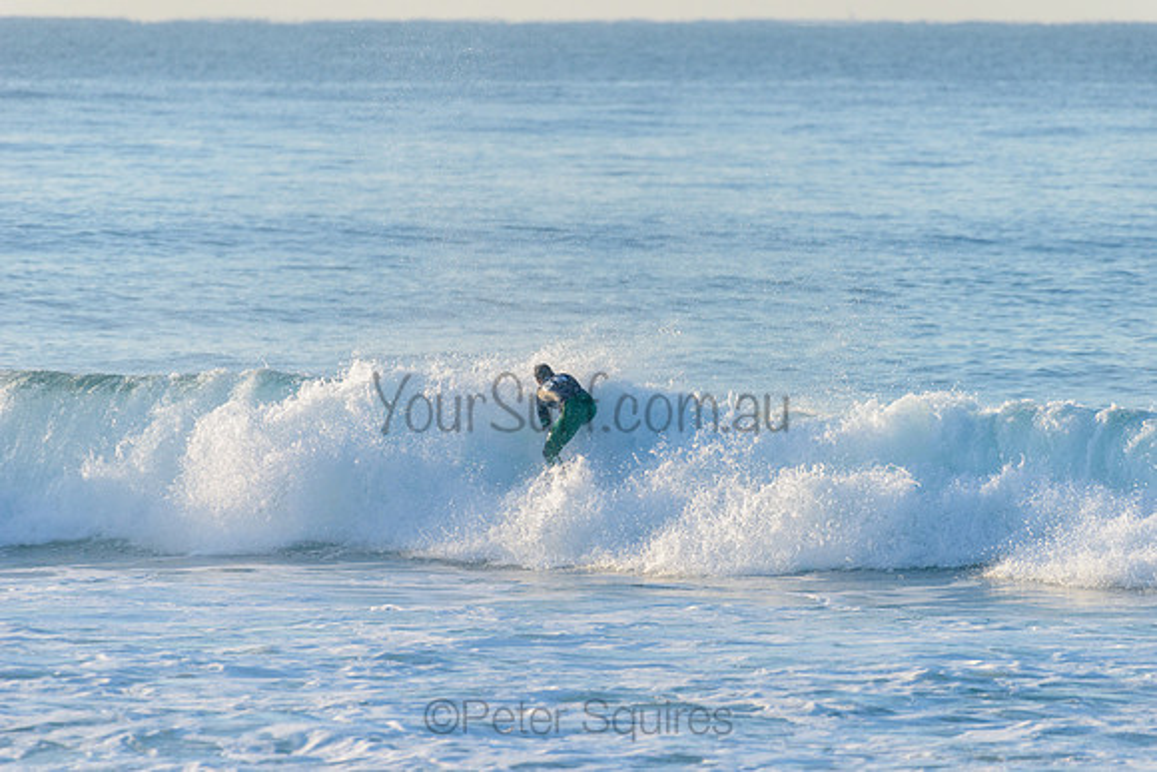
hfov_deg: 4.1
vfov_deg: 2.8
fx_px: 16076
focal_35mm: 500
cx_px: 578
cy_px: 386
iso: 360
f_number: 5.6
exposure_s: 1/2000
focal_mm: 500
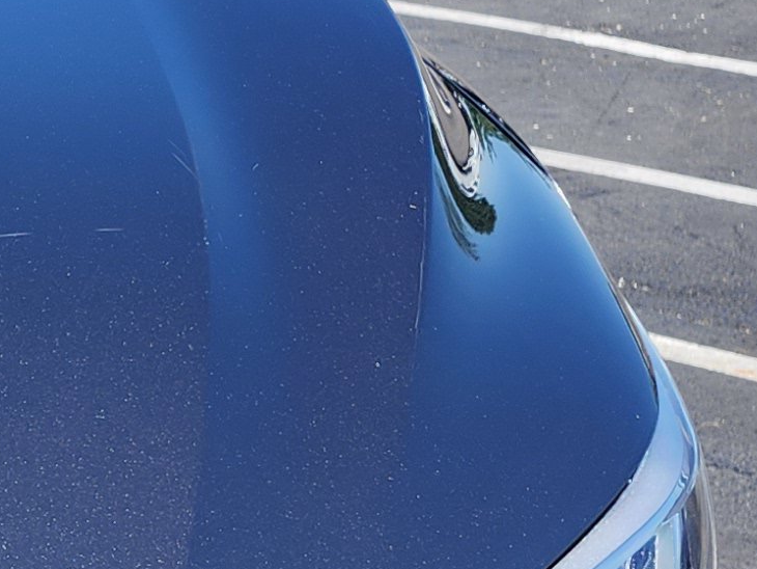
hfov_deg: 13.4
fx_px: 2756
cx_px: -770
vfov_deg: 11.7
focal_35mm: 126
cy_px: 564
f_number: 1.8
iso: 25
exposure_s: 1/1008
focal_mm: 5.54
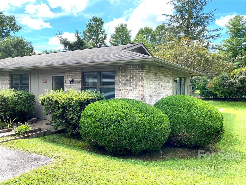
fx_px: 185
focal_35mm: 26
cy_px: 92
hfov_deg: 67.3
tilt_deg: -3.3
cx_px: 123
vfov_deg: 53.1
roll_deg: -1.2
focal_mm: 4.25
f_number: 1.8
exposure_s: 1/782
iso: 32
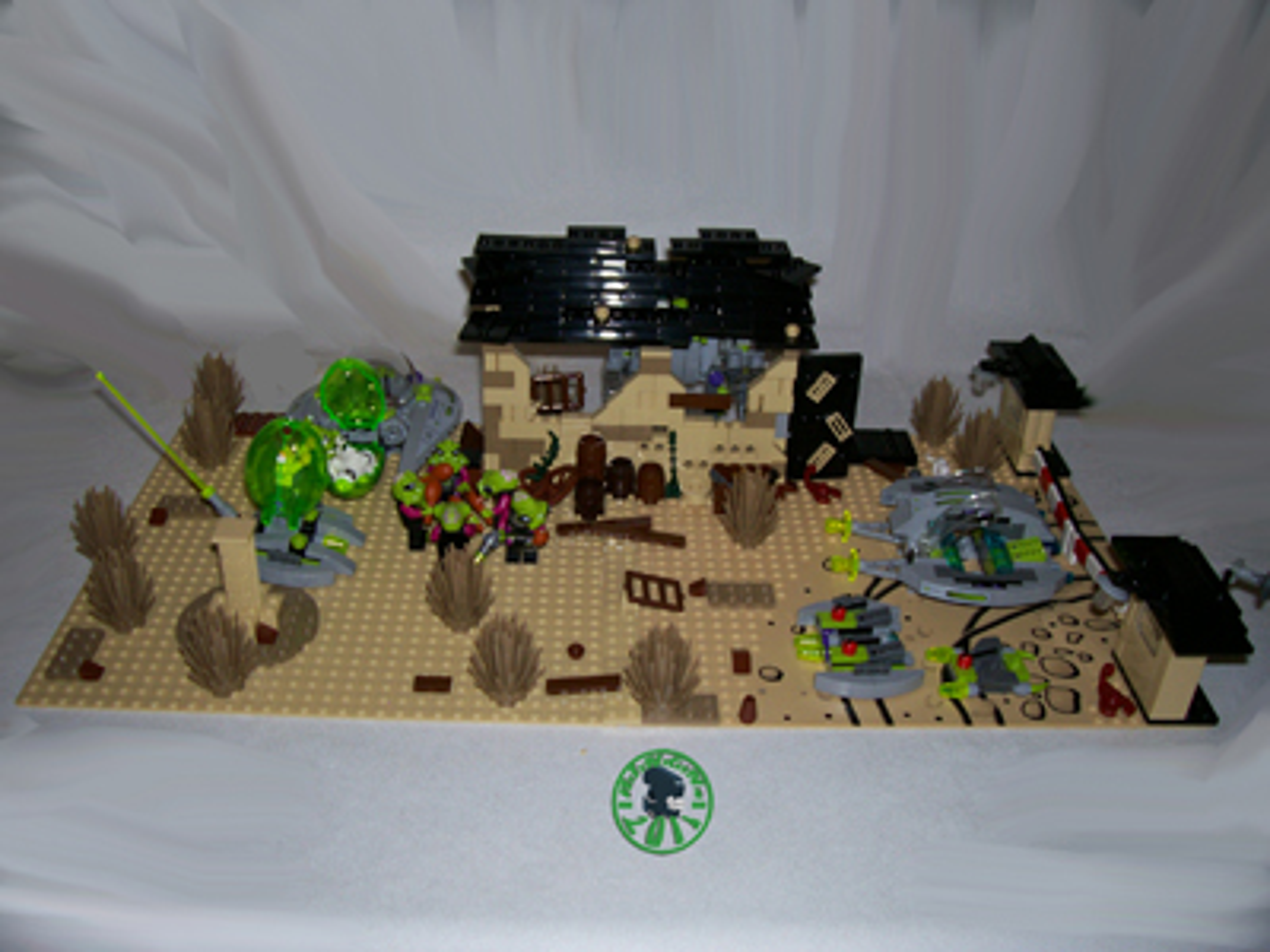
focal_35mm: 34
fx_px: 1247
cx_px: 635
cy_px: 476
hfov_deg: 54.0
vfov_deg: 41.8
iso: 80
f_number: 2.7
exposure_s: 1/64
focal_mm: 5.6
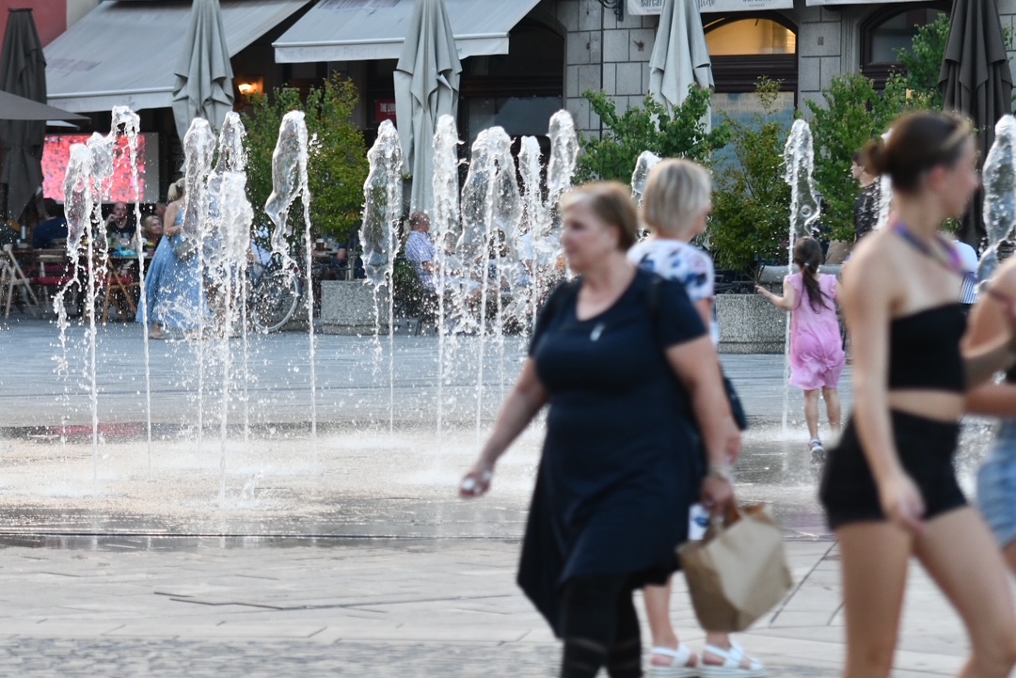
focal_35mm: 186
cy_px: 303
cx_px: 436
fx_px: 5251
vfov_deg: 7.4
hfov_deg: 11.0
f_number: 2.8
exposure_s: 1/320
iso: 800
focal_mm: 105
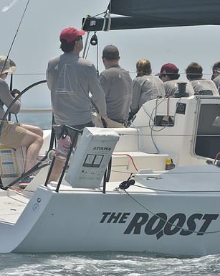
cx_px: 112
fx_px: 3118
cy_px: 118
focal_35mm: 383
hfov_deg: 4.0
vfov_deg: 5.1
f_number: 8
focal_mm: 270
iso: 280
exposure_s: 1/1000
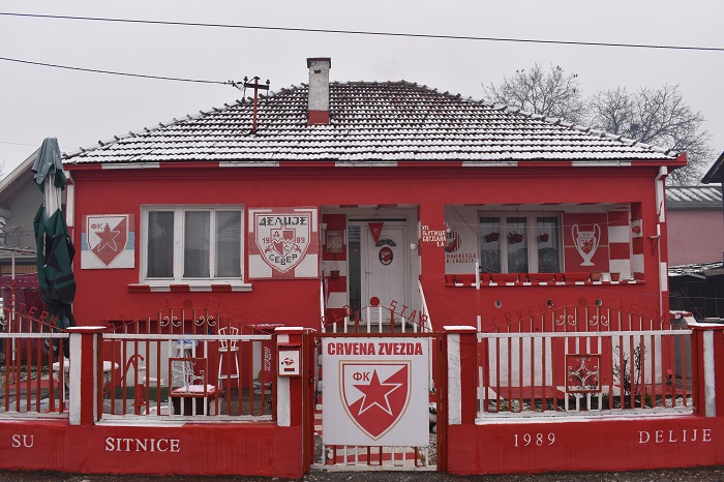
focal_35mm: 30
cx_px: 362
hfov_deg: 62.0
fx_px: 603
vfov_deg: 43.6
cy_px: 241
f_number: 8
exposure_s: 1/250
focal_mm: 20
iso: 320
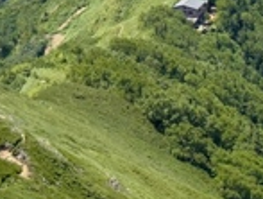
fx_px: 1599
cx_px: 171
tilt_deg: -5.8
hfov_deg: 9.4
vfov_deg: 6.9
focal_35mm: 210
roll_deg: +2.2
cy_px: -169
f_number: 1.78
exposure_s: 1/2959
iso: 64
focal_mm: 6.76
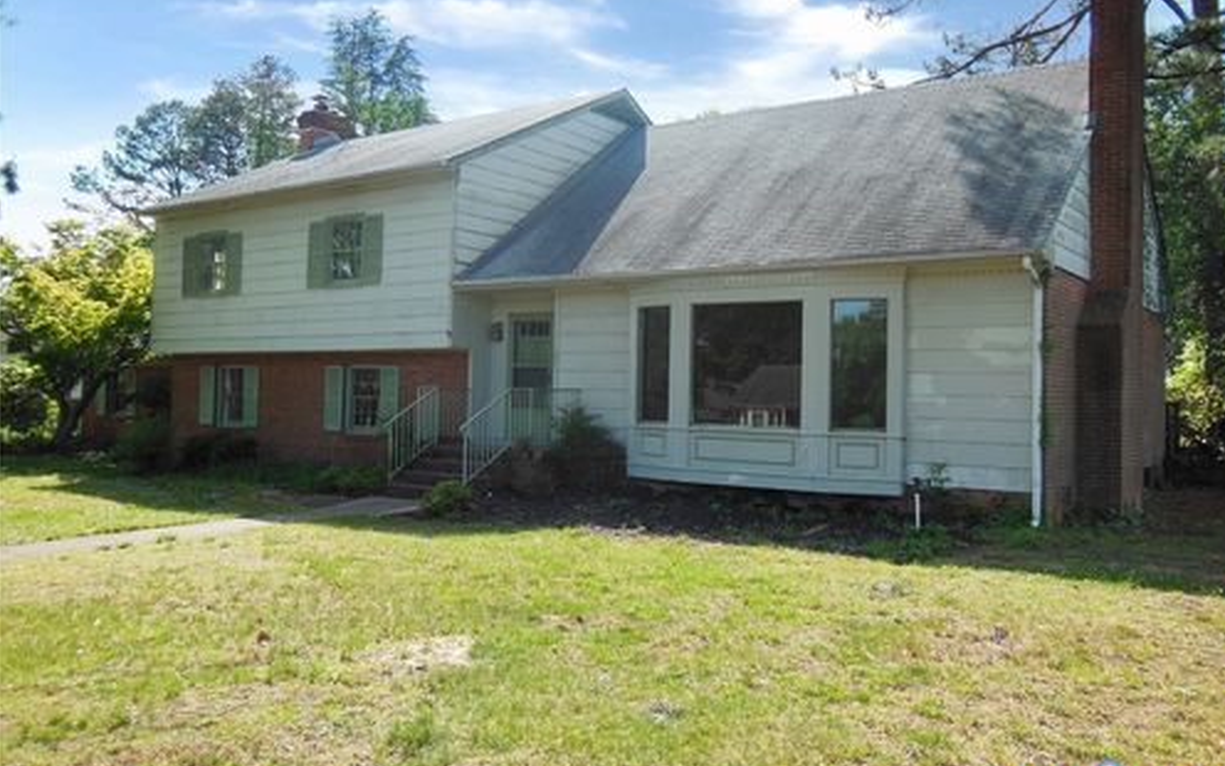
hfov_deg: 61.2
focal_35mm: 31
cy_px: 357
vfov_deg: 40.6
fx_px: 1035
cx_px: 615
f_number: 3.7
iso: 125
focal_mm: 5.2
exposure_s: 1/400
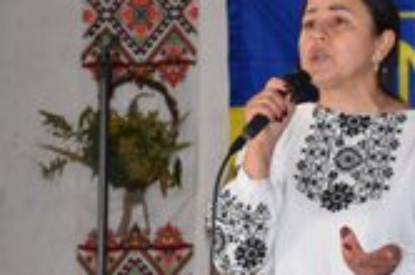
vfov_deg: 6.1
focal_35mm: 224
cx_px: 370
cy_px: 185
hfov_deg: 9.2
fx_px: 2577
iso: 800
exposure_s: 1/60
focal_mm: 62
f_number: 5
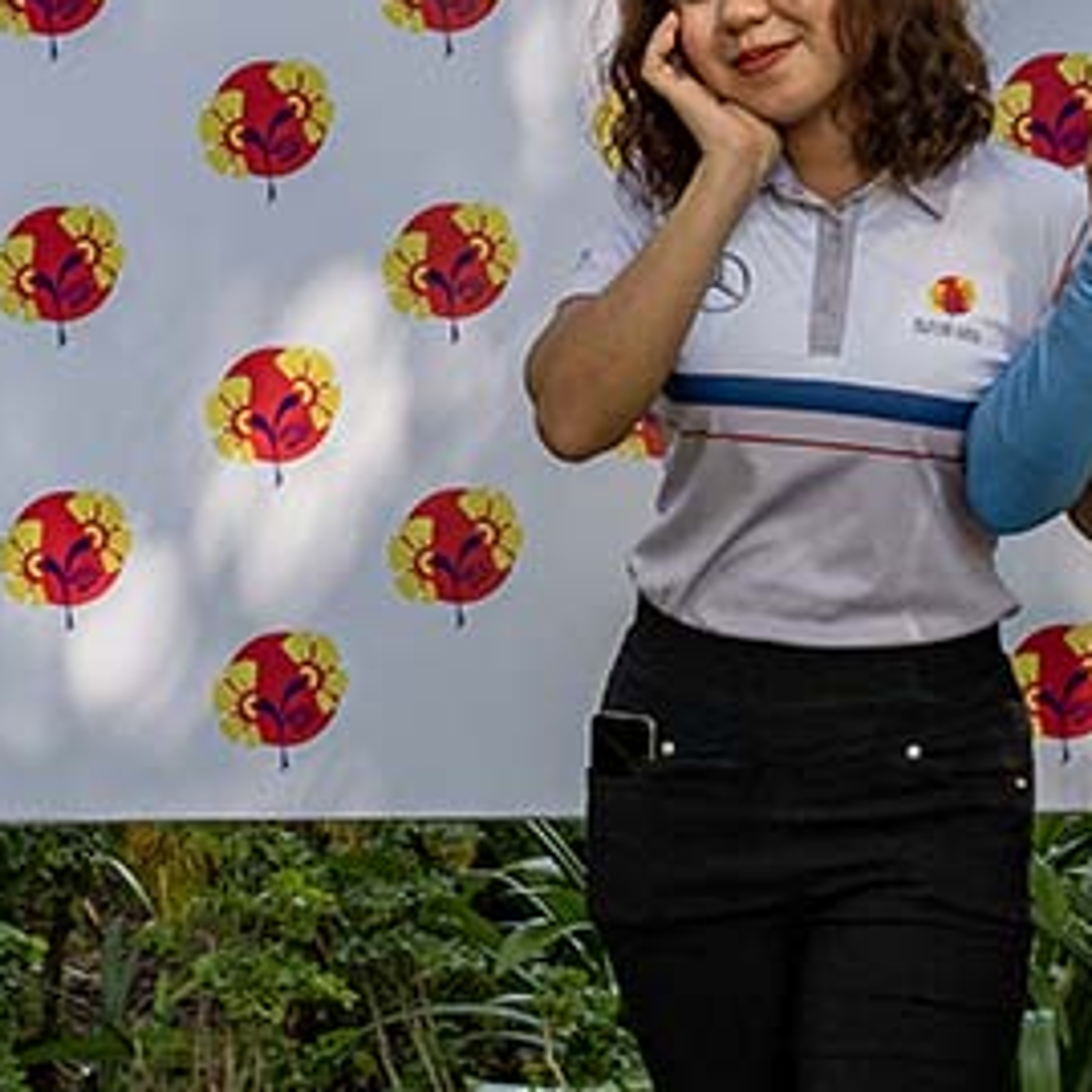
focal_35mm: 115
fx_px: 4104
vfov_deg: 15.0
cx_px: 1323
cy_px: 116
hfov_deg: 14.6
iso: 400
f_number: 8
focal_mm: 38
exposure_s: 1/320
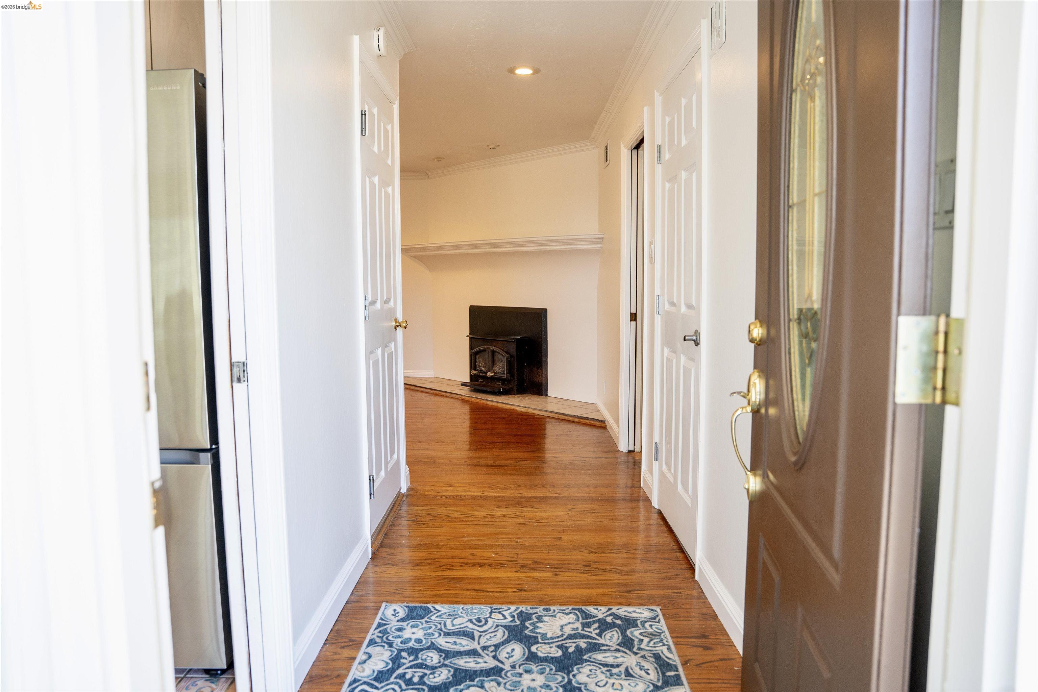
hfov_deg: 73.7
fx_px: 692
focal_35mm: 24
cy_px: 346
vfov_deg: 53.1
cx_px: 519
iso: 800
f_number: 4
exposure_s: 1/160
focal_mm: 24
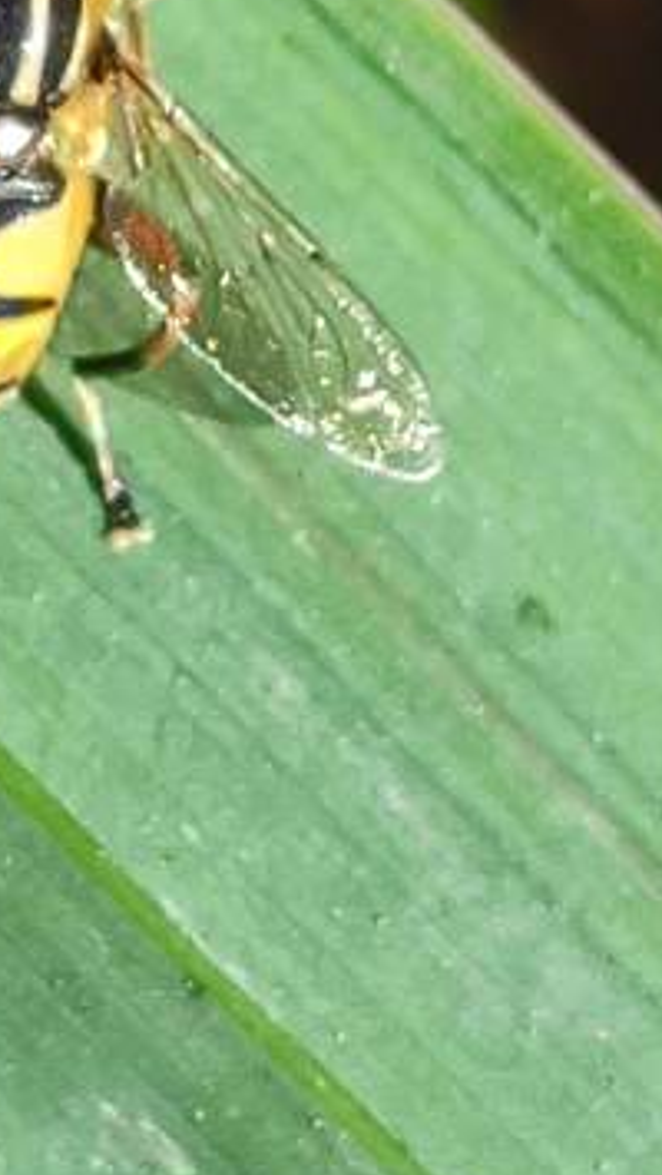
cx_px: -99
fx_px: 1590
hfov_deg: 22.0
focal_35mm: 51
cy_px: 477
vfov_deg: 40.4
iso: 112
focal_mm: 4.77
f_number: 1.75
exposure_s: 1/534
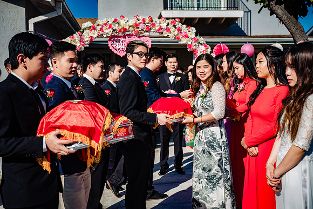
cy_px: 104
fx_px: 391
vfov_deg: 29.9
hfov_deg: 43.6
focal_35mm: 45
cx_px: 156
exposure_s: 1/1600
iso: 100
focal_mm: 45
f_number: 3.5
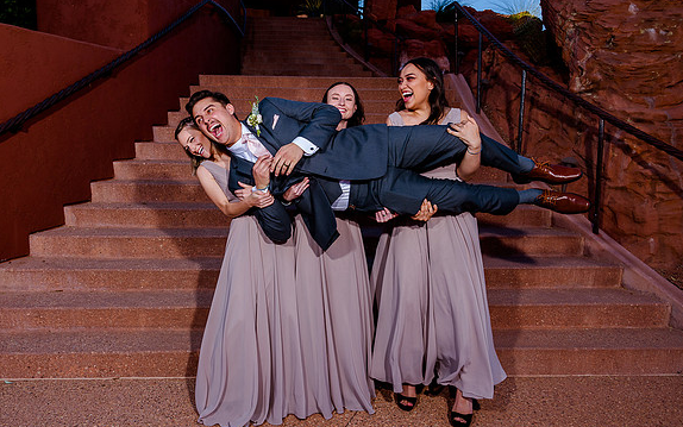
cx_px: 293
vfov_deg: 40.5
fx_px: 577
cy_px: 179
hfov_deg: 61.0
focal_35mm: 31
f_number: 8
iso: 125
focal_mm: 24
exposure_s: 1/200
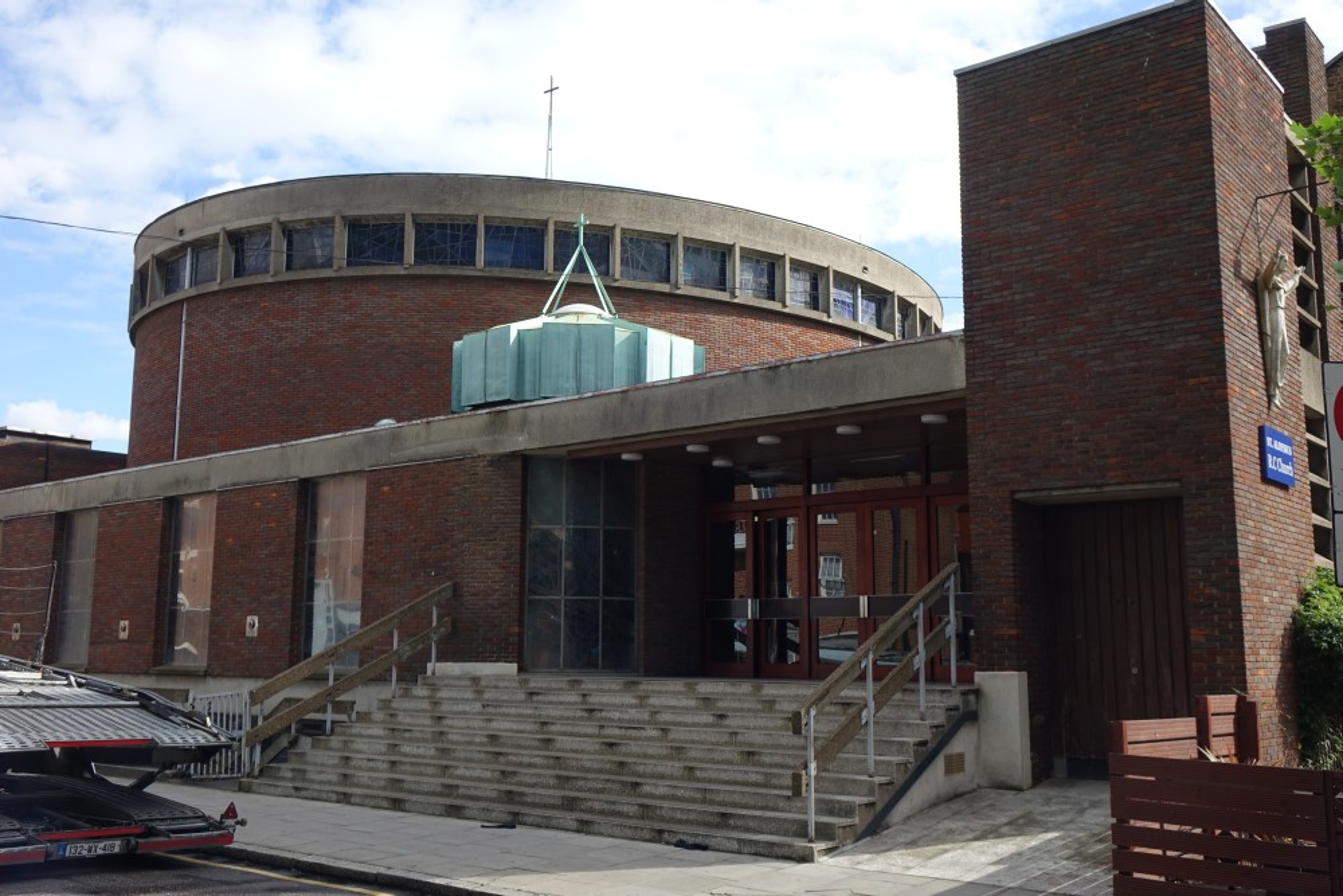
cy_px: 448
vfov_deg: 37.9
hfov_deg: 54.4
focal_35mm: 35
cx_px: 672
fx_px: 1306
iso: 125
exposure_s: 1/500
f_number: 4
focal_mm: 12.83
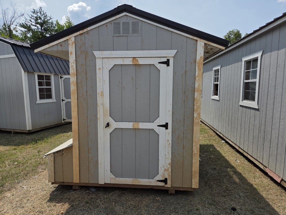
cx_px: 143
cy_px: 108
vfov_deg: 58.9
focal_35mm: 23
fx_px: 190
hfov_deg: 73.9
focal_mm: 5.4
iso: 80
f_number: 1.8
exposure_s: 1/5862
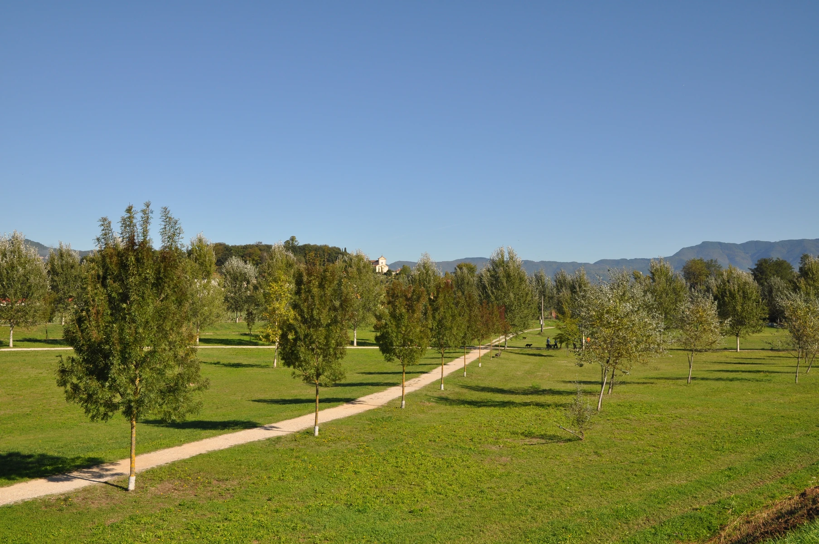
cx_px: 410
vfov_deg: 39.9
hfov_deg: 57.3
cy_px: 272
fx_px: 750
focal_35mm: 33
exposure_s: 1/320
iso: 200
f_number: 9
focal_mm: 22
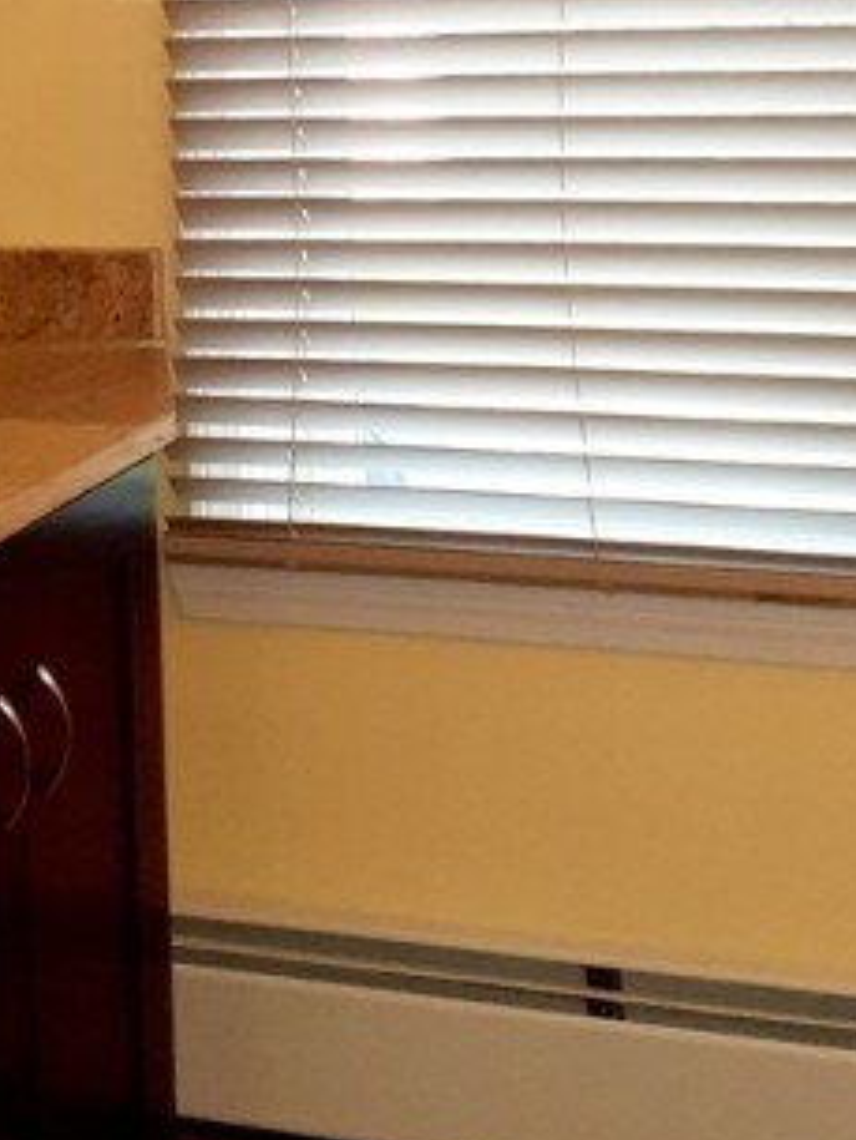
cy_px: 146
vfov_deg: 27.7
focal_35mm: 68
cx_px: 280
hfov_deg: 21.5
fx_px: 2240
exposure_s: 1/60
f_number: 1.9
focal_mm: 3.6
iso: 250
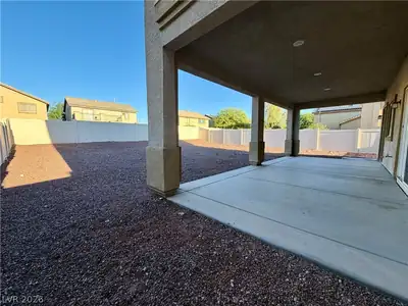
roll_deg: +0.4
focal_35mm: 14
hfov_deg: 102.1
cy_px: 153
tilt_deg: -5.8
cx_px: 204
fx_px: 165
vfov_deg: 85.7
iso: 50
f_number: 2.2
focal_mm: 2.22
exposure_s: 1/502
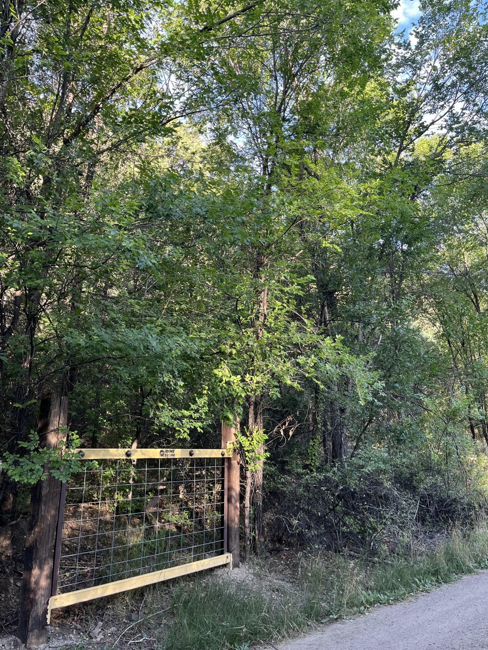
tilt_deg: +16.7
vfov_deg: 65.3
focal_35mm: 27
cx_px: 253
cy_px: 316
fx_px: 508
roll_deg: -0.7
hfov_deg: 51.3
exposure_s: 1/122
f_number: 1.6
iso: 50
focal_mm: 5.1
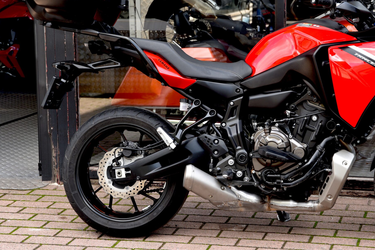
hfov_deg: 21.8
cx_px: 259
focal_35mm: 93
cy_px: 96
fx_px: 969
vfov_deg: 14.7
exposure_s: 1/100
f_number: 5
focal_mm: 66
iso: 200
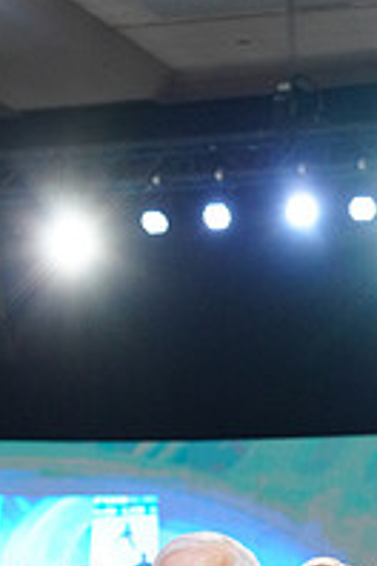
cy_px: 815
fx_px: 3220
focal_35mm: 205
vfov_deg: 9.8
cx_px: 221
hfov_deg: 6.7
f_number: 4
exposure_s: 1/250
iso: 2500
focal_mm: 70
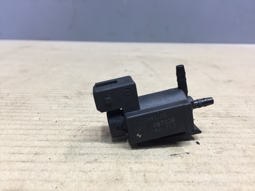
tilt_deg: -18.3
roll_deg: -2.1
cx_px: 128
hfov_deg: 61.7
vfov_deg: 48.2
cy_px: 96
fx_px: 214
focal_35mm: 29
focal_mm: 4.15
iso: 64
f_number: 2.2
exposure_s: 1/33
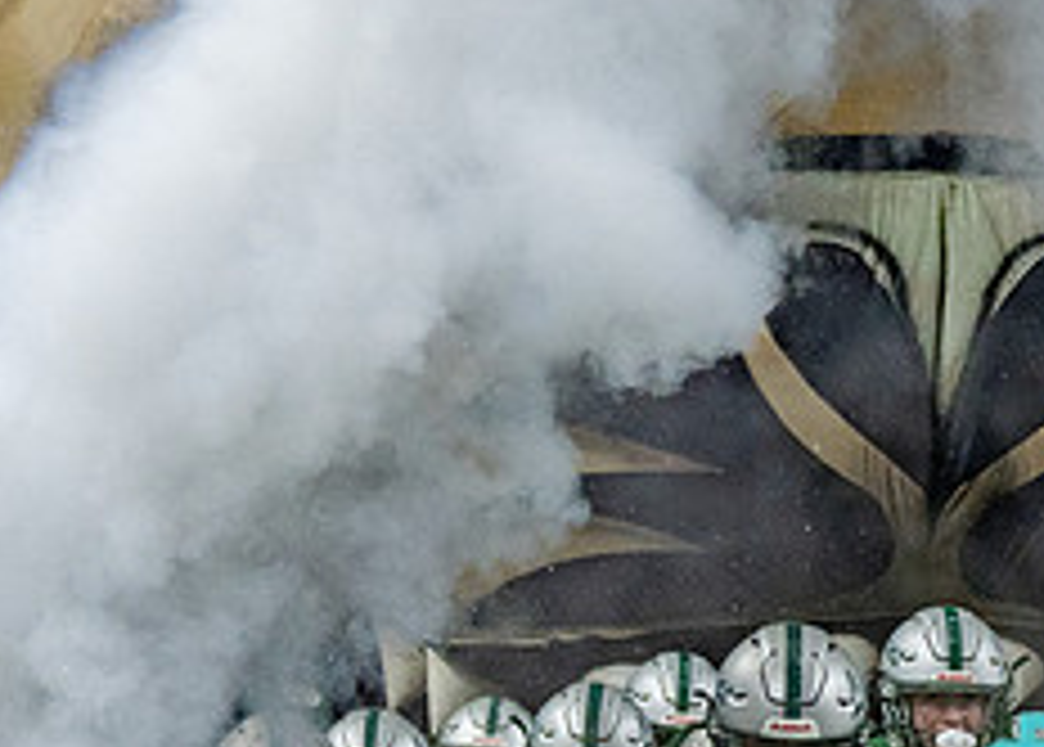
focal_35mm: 286
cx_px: 1119
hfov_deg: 7.0
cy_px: 1049
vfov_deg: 5.0
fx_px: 8485
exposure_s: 1/1250
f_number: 2.8
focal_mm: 70
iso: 1600
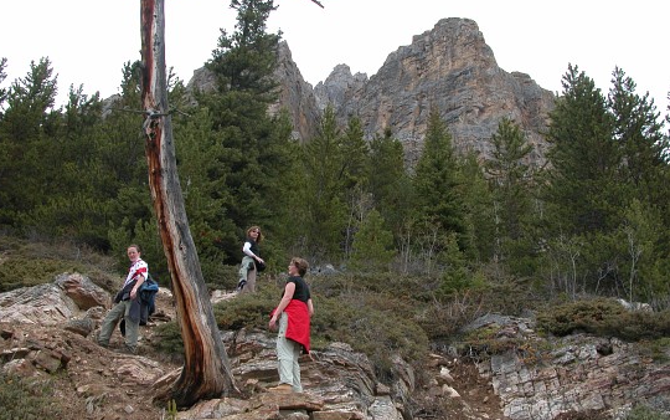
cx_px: 327
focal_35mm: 37
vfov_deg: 34.5
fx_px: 676
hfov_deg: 52.7
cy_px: 225
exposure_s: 1/149
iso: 100
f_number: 5
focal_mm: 8.9
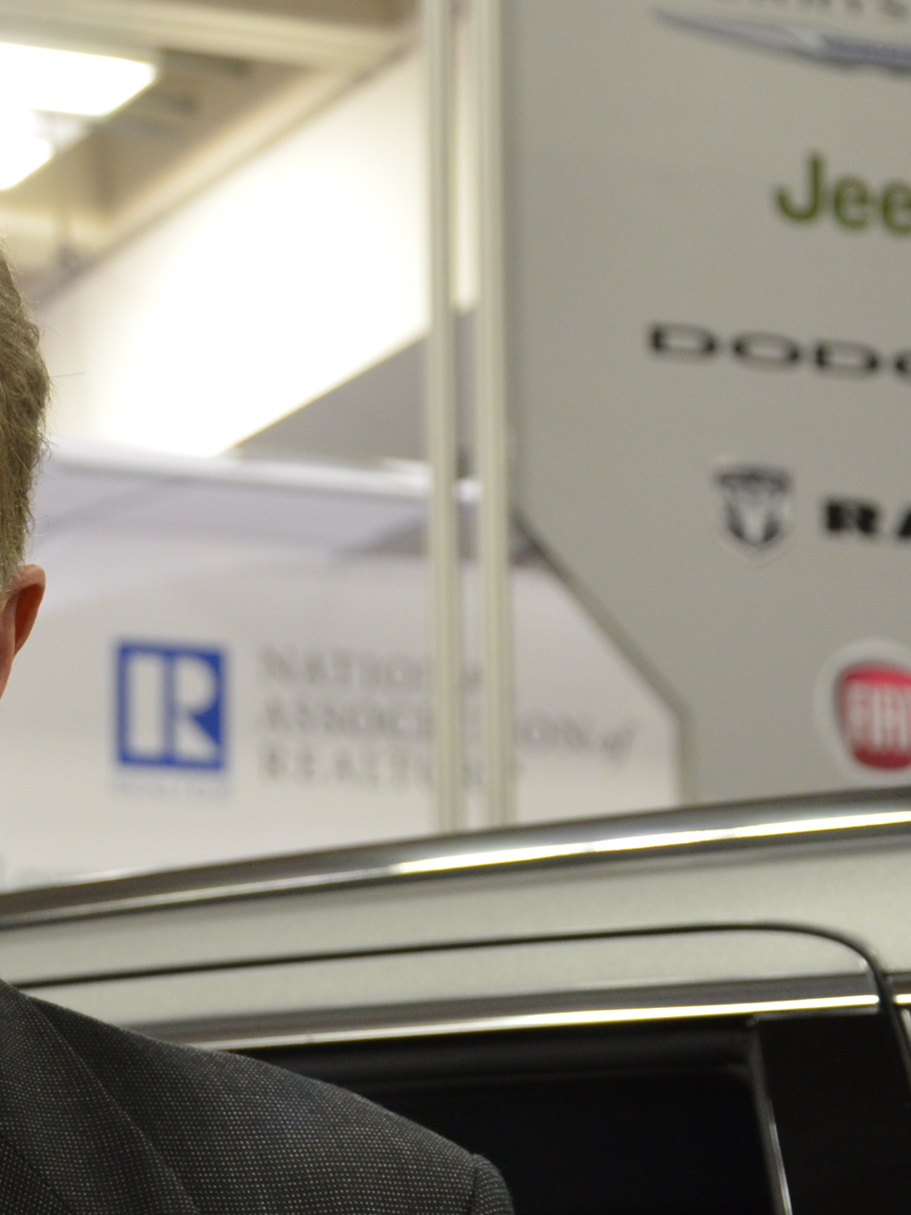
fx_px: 4947
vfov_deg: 14.0
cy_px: 793
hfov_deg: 10.4
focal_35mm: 141
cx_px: -143
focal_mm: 40
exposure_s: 1/50
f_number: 4.5
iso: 800
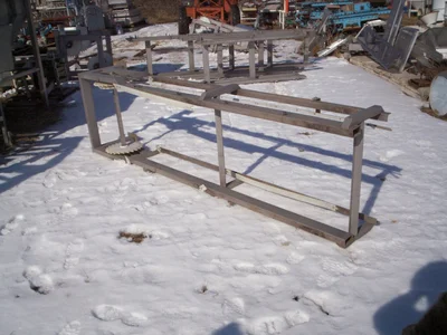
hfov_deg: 51.4
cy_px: 168
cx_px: 224
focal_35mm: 36
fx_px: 465
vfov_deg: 39.7
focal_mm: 5.9
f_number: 4.5
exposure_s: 1/2000
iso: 100
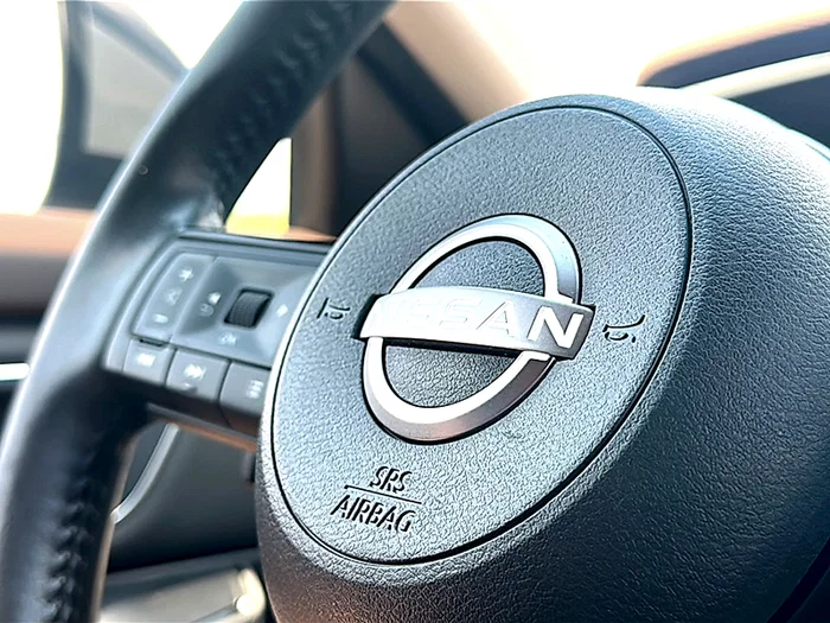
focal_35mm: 40
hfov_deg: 46.8
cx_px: 415
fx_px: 959
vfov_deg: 36.0
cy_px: 312
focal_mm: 6.86
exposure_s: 1/151
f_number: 1.78
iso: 80
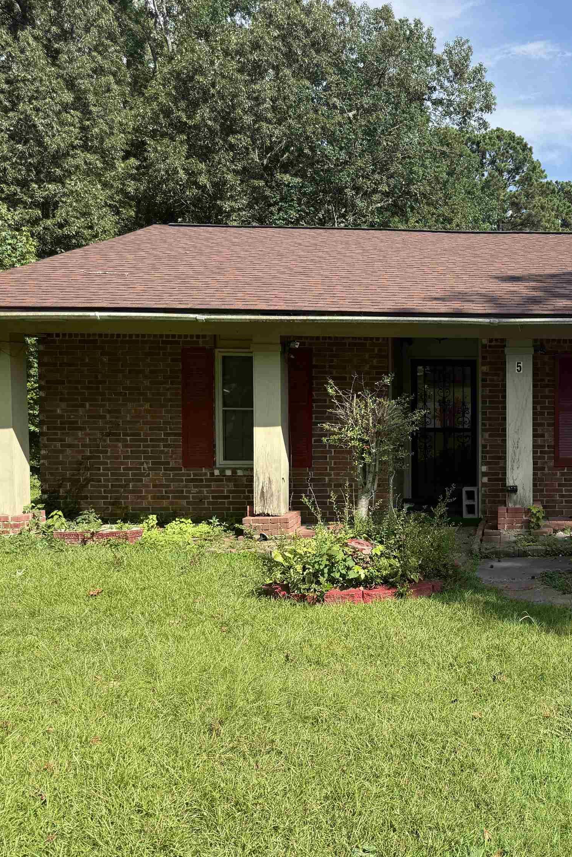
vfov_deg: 55.8
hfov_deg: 35.5
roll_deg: -0.4
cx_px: 558
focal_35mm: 34
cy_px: 432
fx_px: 810
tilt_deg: -2.0
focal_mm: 6.76
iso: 80
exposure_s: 1/2232
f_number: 1.78
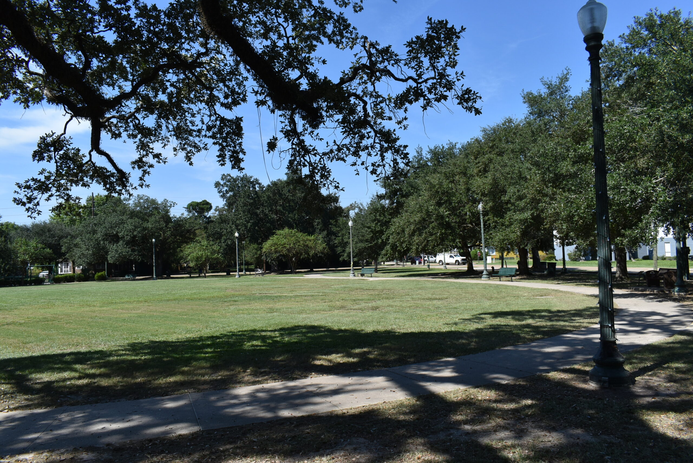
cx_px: 346
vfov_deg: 48.0
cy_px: 232
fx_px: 520
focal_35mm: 27
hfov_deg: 67.3
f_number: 9
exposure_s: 1/320
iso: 200
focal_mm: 18
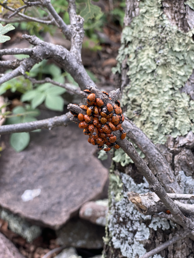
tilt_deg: -35.0
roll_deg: +2.5
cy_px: 129
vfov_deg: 36.8
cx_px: 97
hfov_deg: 28.0
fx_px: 388
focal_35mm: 52
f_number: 2
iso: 25
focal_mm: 6
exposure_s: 1/122
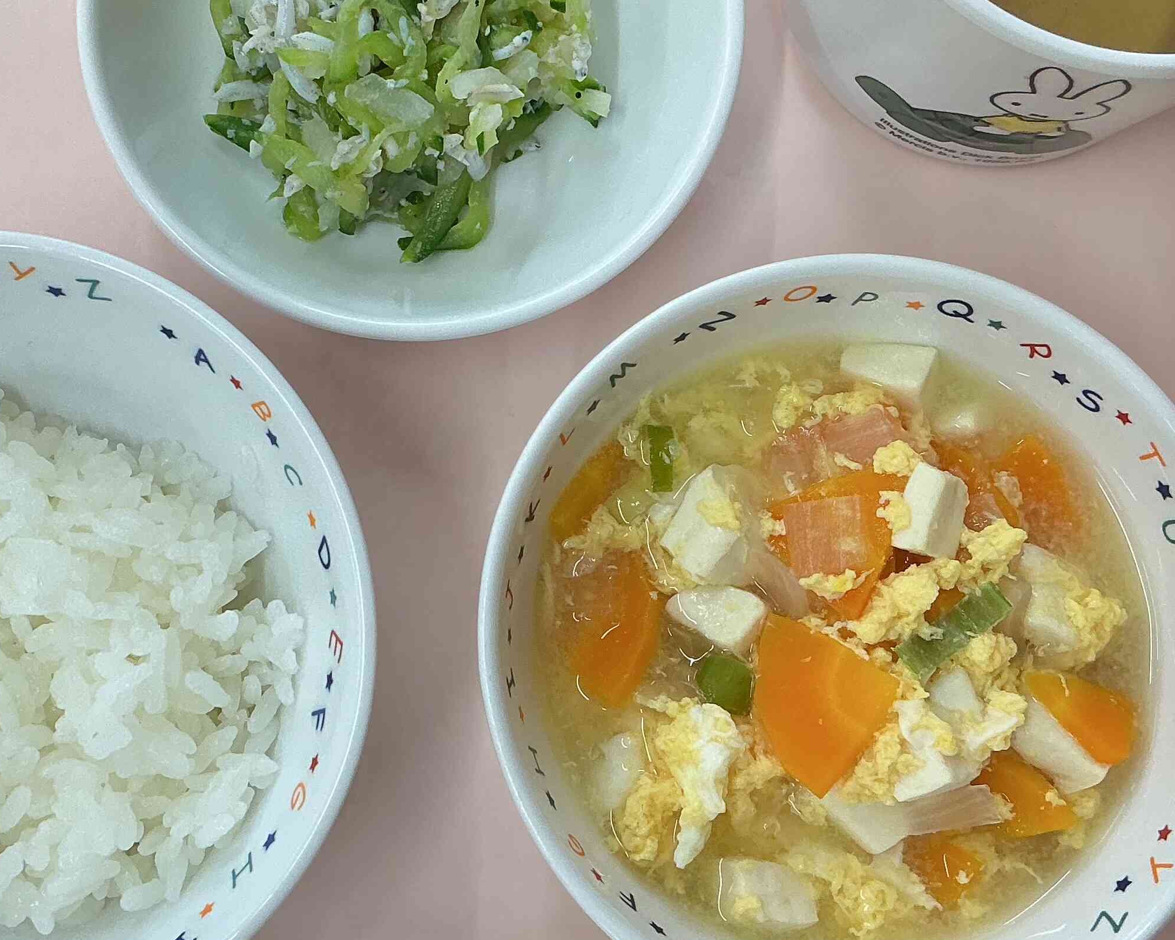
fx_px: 1982
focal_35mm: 57
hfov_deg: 32.8
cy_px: 427
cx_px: 415
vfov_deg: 26.7
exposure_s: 1/60
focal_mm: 3
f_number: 1.8
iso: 64
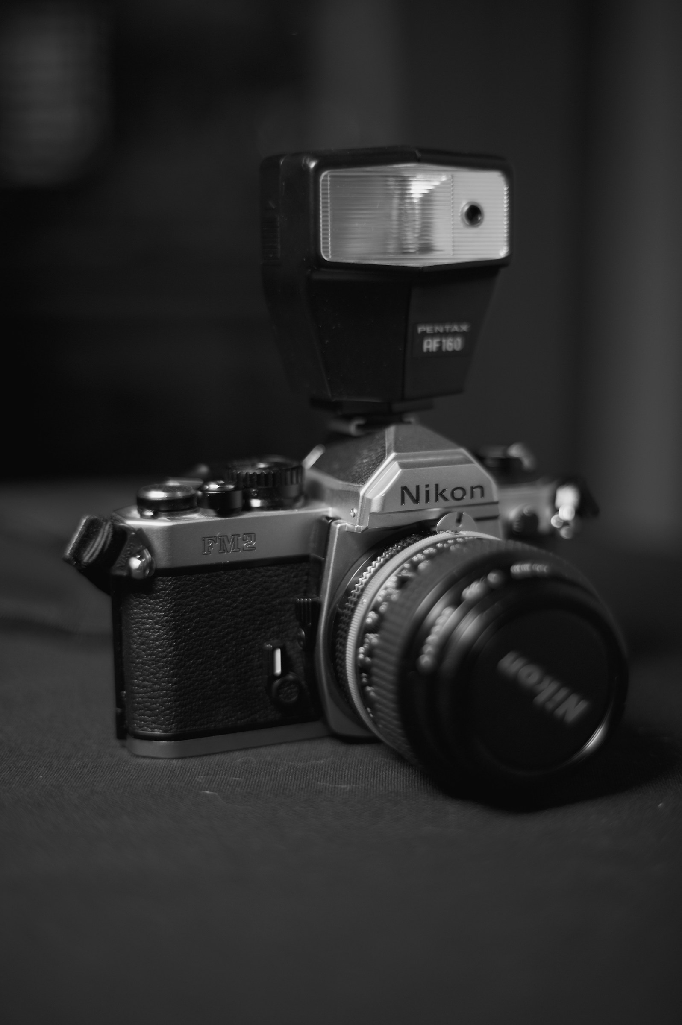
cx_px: 341
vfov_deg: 39.6
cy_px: 512
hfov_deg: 26.9
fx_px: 1423
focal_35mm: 50
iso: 100
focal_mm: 50
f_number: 1.4
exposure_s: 1/400
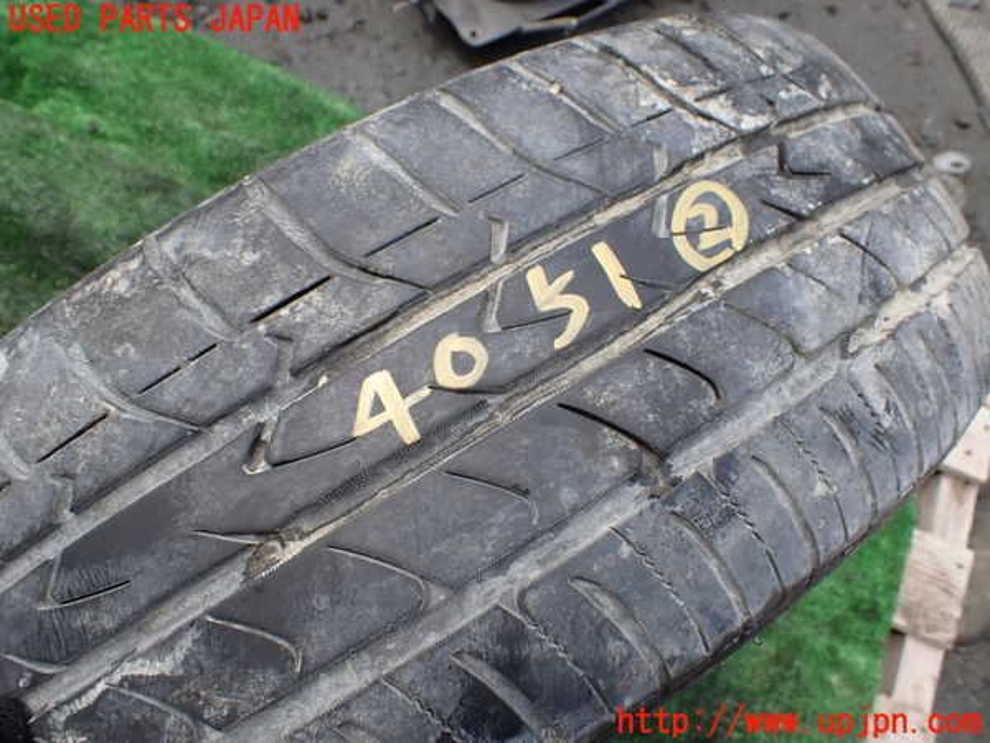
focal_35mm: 30
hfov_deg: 60.0
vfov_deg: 46.8
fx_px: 858
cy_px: 372
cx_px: 495
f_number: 3.2
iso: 100
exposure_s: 1/400
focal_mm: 5.4
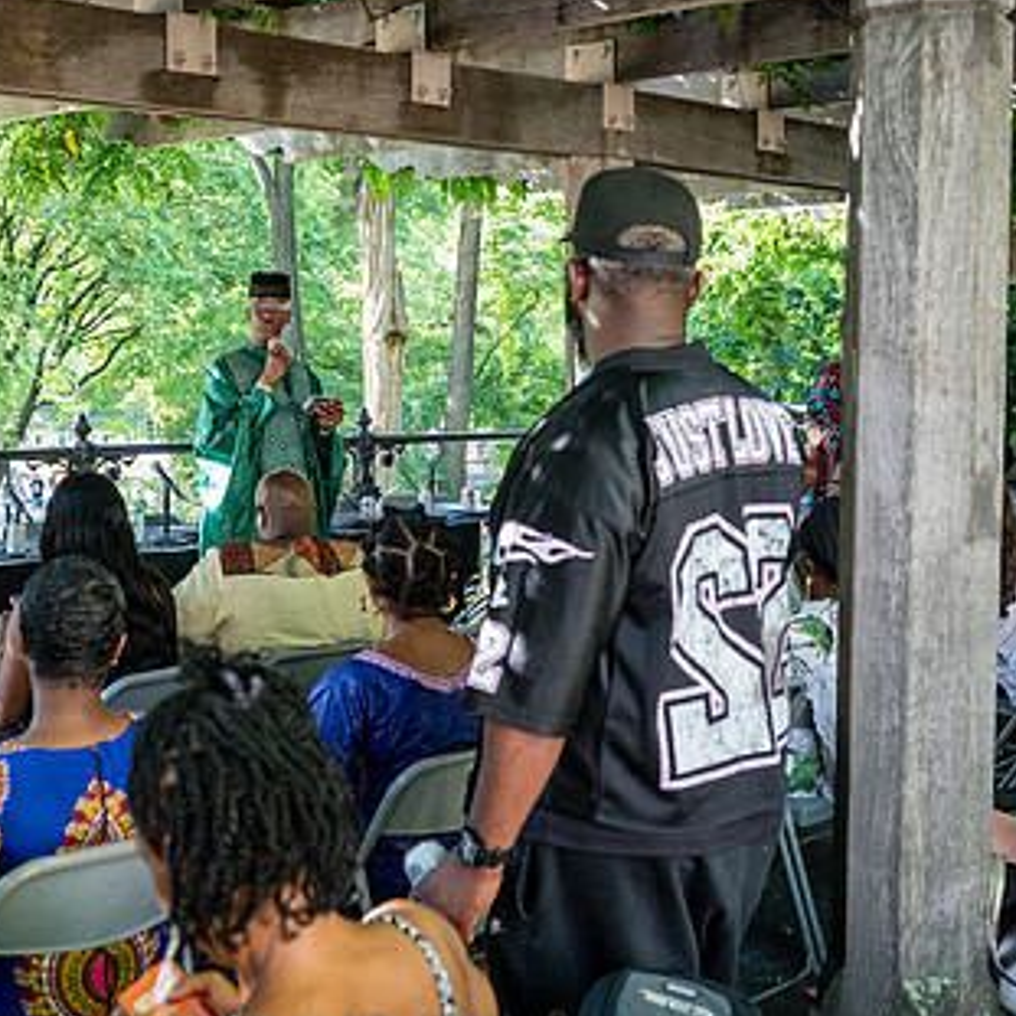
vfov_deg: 31.6
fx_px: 1793
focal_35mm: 54
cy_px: 485
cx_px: 350
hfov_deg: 31.4
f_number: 4.5
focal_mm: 34
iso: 2000
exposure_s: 1/125
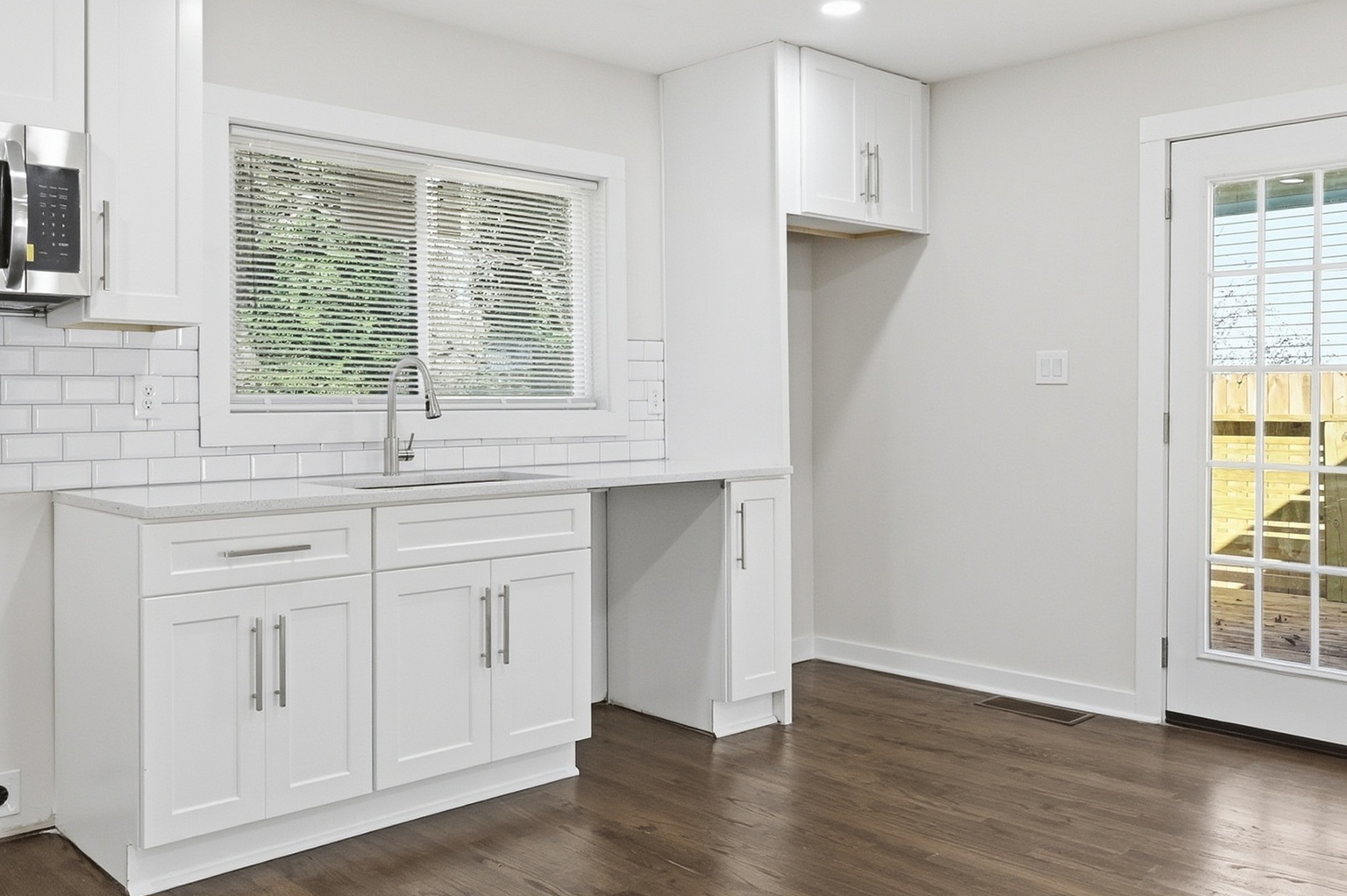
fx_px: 1159
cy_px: 411
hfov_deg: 60.2
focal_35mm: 31
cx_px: 602
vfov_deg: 42.2
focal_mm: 15.5
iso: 400
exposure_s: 1/500
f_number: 8
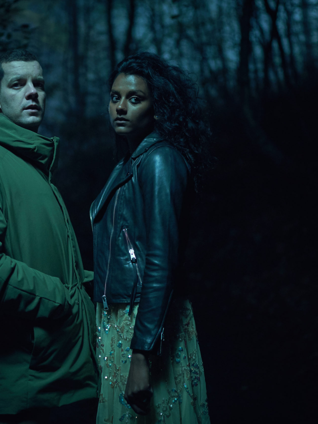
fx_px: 625
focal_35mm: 51
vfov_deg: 37.5
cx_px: 77
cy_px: 212
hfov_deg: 28.1
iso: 4000
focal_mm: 35
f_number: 1.4
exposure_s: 1/100
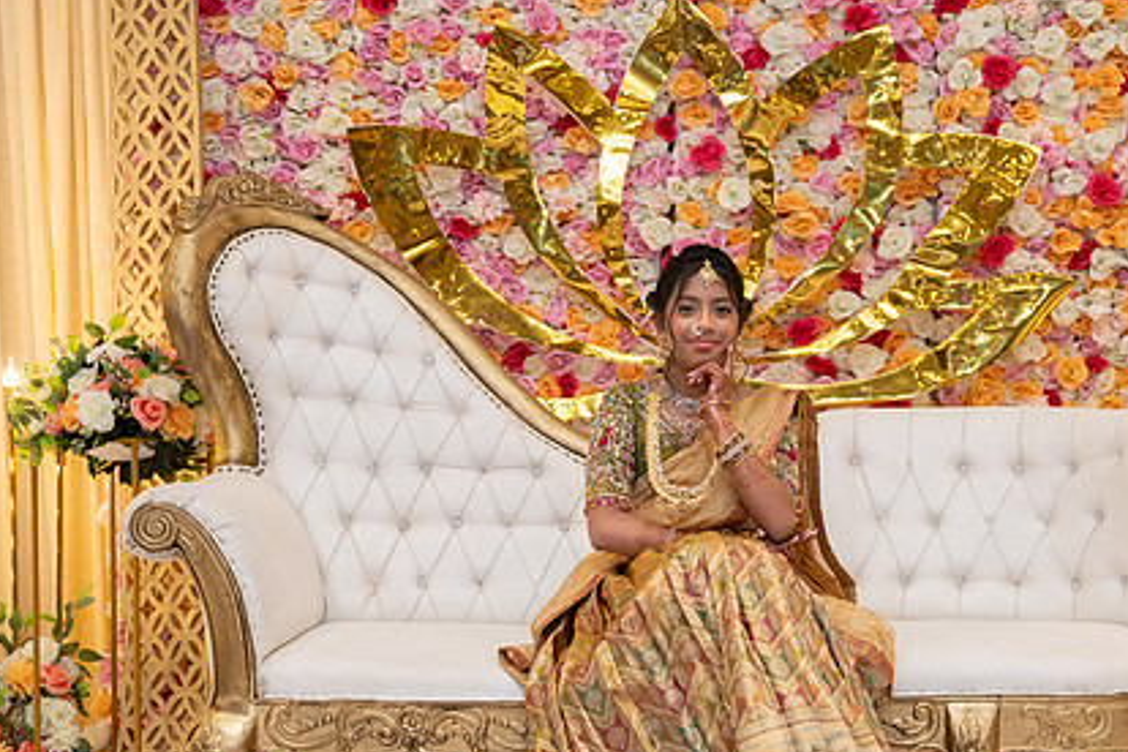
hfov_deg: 29.5
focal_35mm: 68
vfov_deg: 20.0
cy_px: 492
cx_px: 706
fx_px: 2131
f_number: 3.5
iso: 1000
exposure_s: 1/160
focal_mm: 48
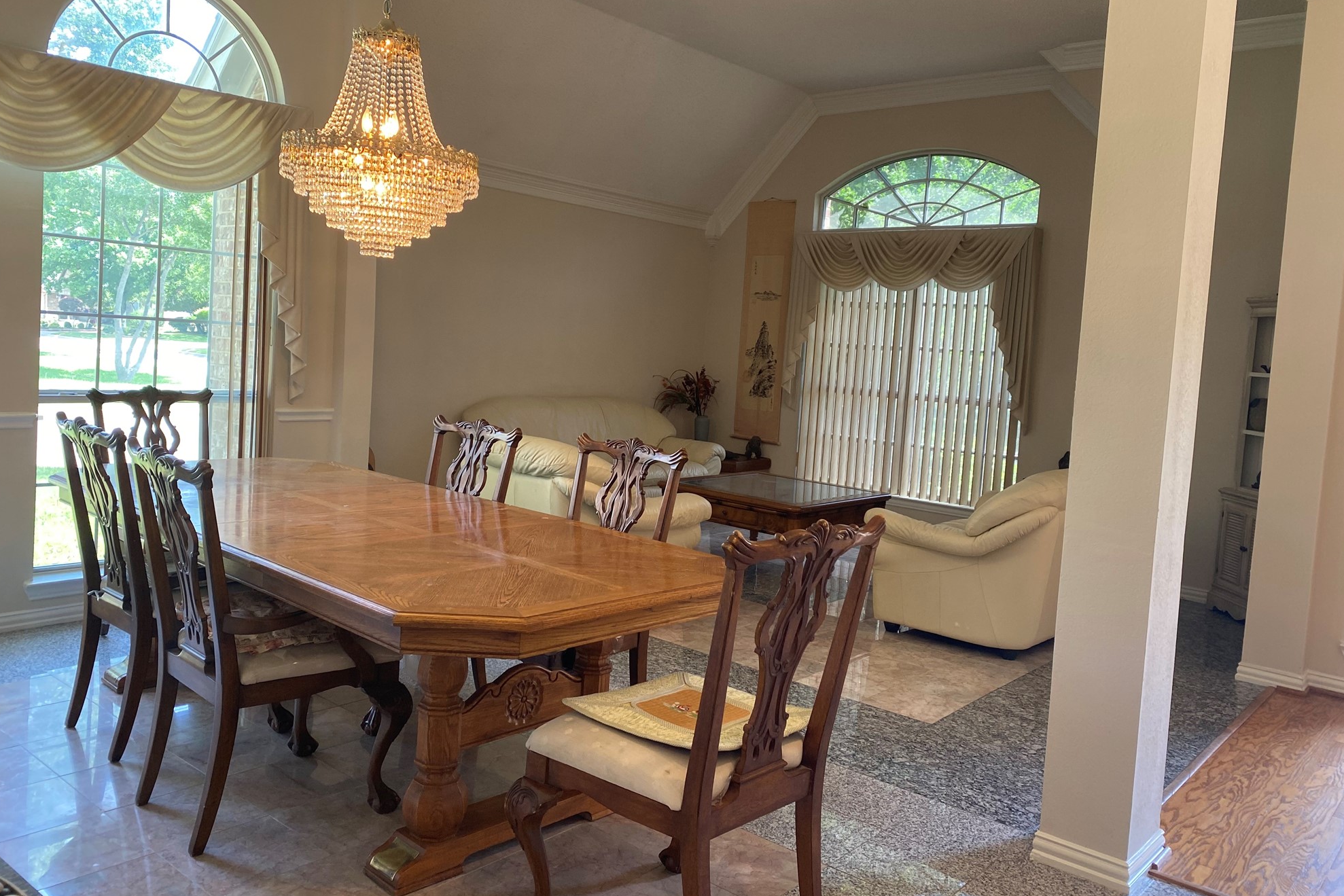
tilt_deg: -4.5
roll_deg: -2.4
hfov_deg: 65.5
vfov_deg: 46.4
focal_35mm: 28
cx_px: 664
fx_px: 1045
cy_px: 410
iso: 64
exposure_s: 1/60
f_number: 1.8
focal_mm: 4.25
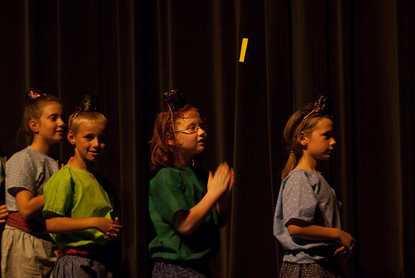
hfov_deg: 14.4
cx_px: 208
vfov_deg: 9.7
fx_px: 1644
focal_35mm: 142
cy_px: 139
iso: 800
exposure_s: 1/50
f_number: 2.8
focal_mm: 95
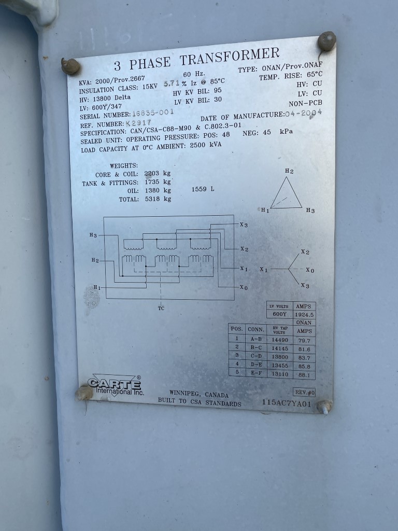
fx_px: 399
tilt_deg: -8.0
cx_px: 199
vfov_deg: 67.3
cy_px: 266
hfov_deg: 53.1
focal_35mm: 26
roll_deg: +2.6
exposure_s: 1/839
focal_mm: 4.25
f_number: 1.8
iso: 32
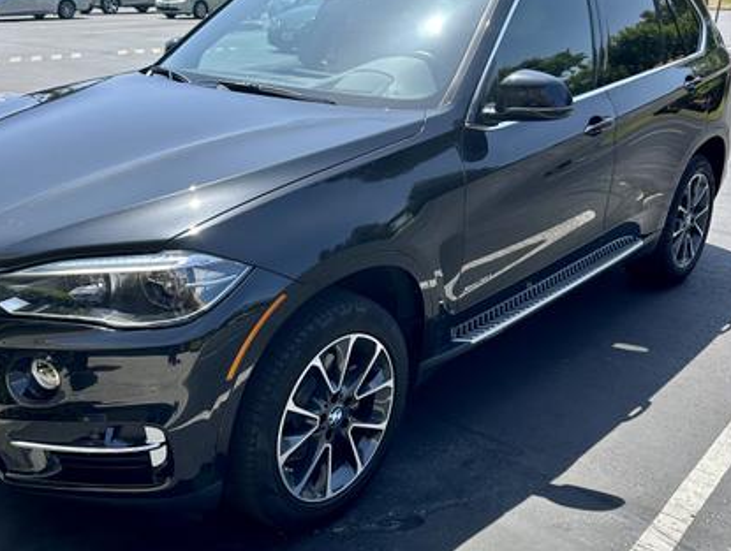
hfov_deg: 61.4
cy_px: 239
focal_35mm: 29
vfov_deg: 48.3
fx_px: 614
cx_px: 321
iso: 80
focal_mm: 6.86
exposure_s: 1/2299
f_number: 1.78
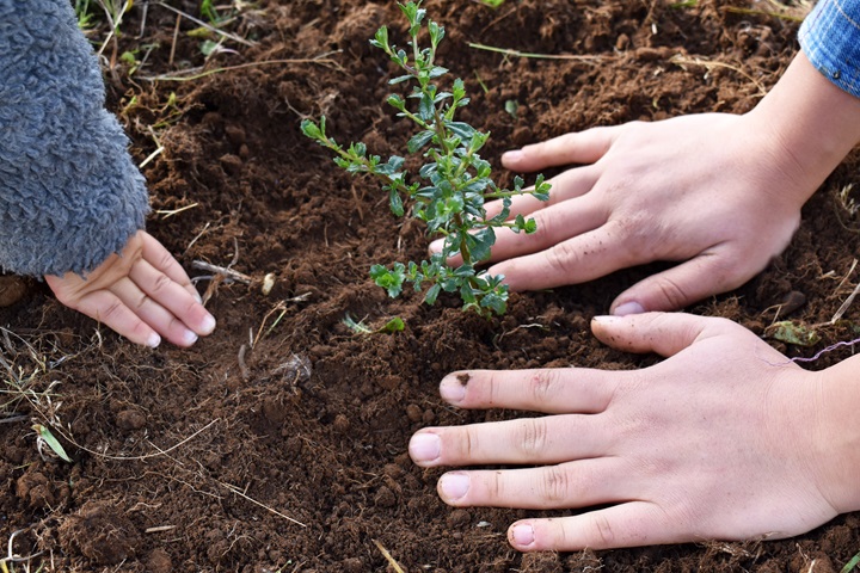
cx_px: 430
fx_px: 1290
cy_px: 286
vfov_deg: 25.1
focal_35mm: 54
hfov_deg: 36.9
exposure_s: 1/200
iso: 400
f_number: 7.1
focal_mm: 36
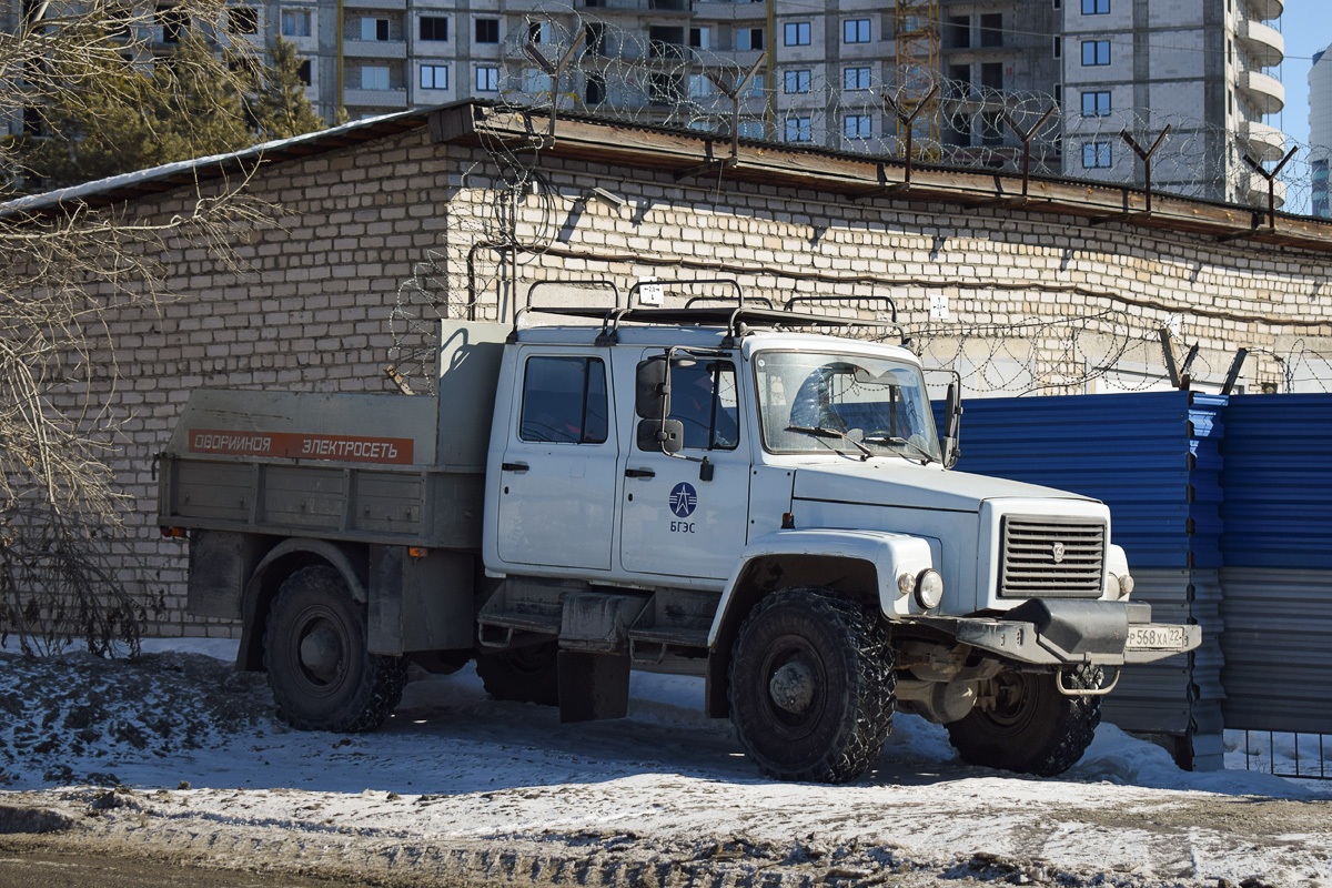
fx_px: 2664
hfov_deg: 28.1
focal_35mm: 72
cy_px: 444
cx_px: 666
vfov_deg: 18.9
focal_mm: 48
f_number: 5.3
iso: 100
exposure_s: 1/800
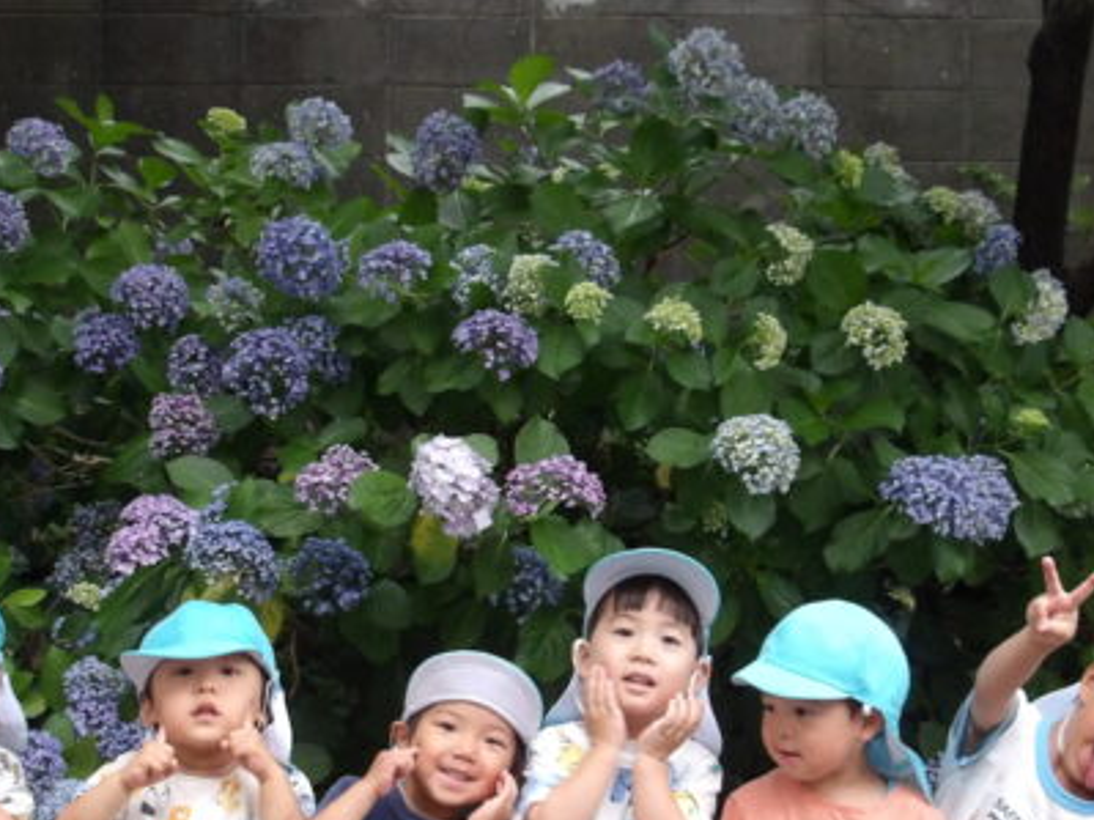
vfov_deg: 27.8
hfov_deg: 36.8
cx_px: 537
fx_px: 1643
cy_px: 546
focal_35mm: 52
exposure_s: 1/60
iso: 516
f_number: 10.4
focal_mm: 4.9
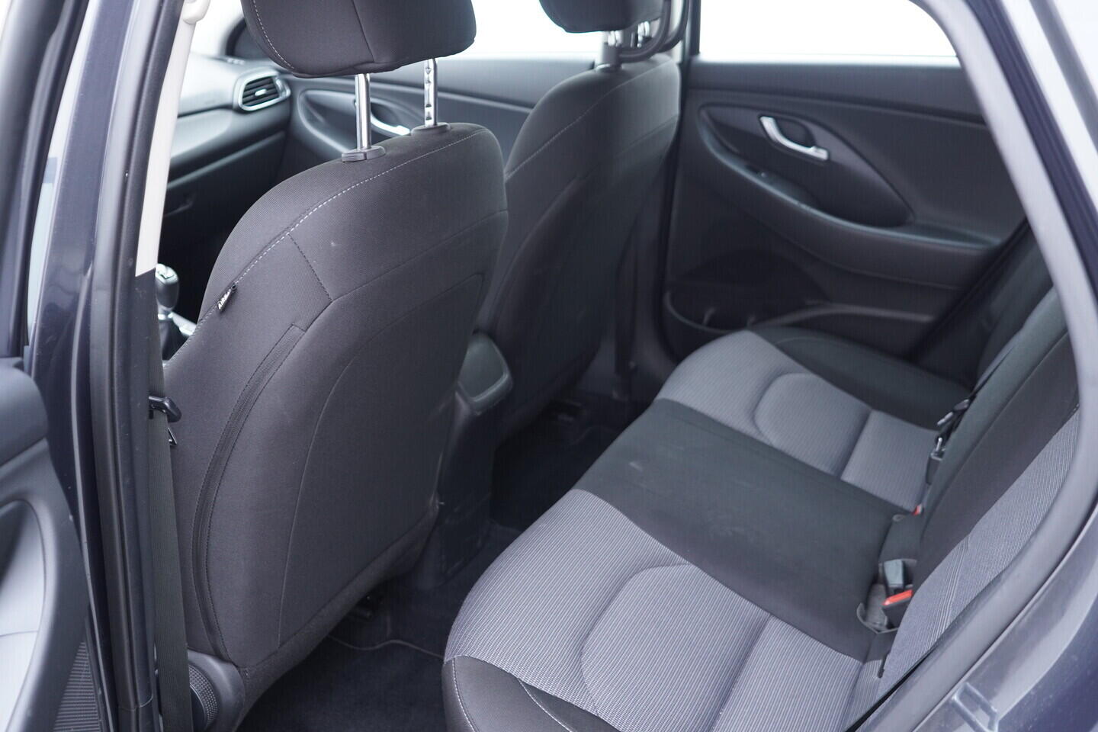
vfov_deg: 36.9
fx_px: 1098
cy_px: 366
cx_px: 549
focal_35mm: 36
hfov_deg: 53.1
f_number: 2.8
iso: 640
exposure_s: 1/40
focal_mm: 24
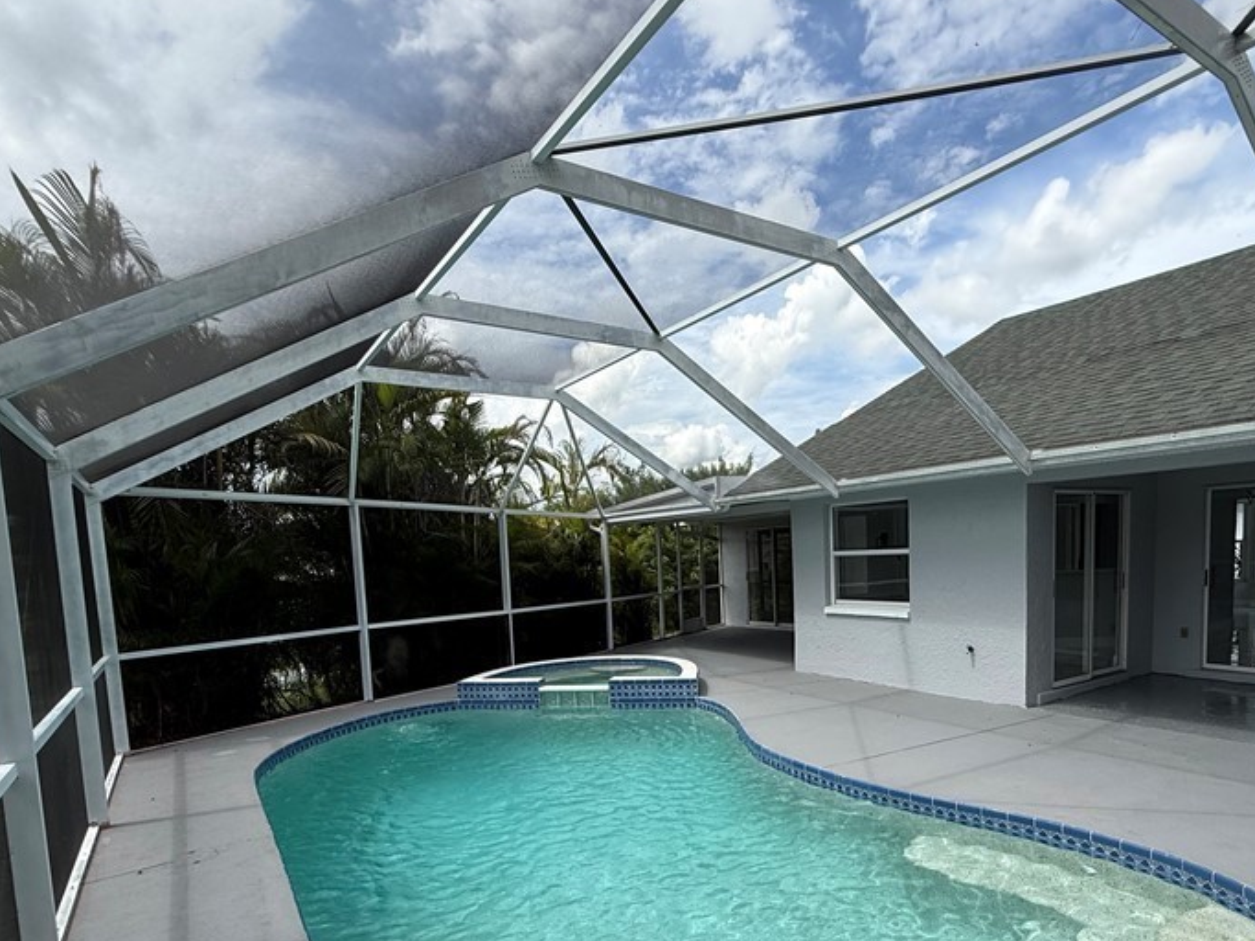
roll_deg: +1.2
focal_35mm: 21
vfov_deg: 61.9
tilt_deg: -5.8
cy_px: 627
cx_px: 717
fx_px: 761
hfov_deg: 78.5
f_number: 2.2
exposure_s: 1/955
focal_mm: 2.22
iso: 50
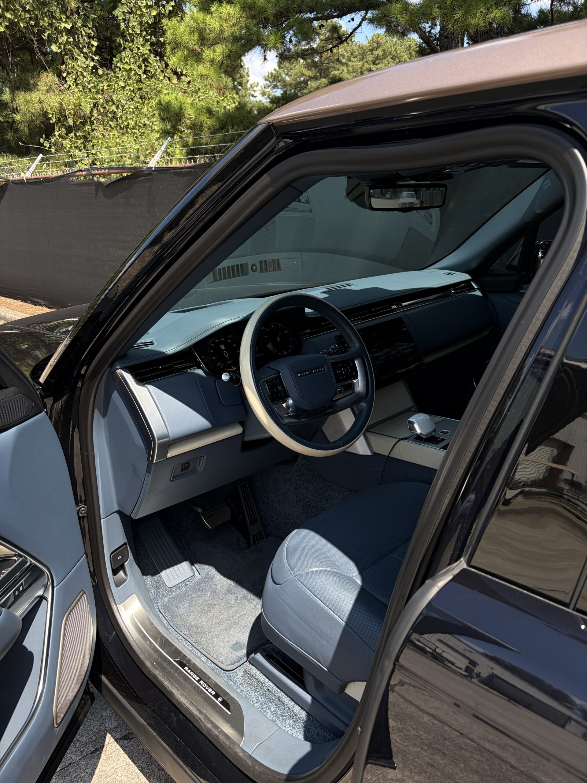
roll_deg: +1.4
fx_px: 588
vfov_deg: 67.3
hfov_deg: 53.1
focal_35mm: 26
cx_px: 294
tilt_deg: -17.4
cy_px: 392
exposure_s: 1/873
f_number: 1.6
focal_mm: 5.96
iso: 50
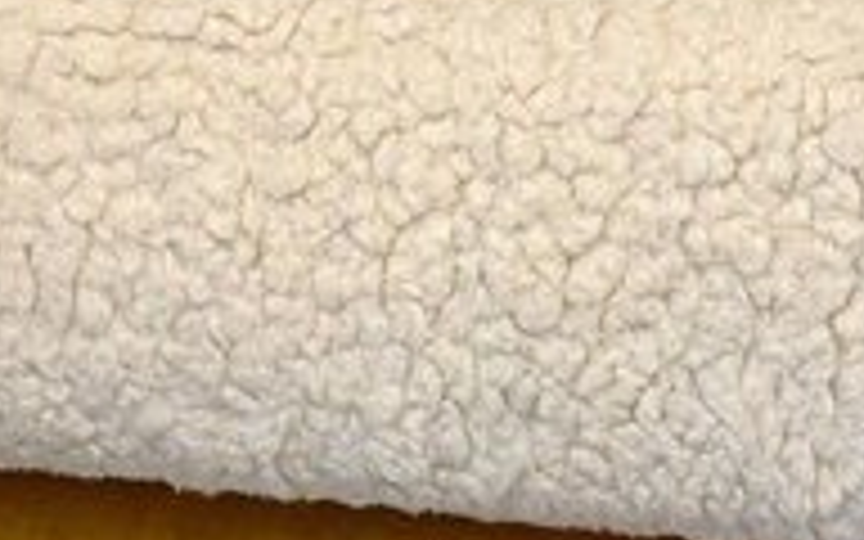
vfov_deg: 9.9
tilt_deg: -17.5
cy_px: -448
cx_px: 529
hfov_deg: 16.7
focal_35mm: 125
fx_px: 2943
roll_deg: +0.7
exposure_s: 1/50
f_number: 1.78
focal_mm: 6.76
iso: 125
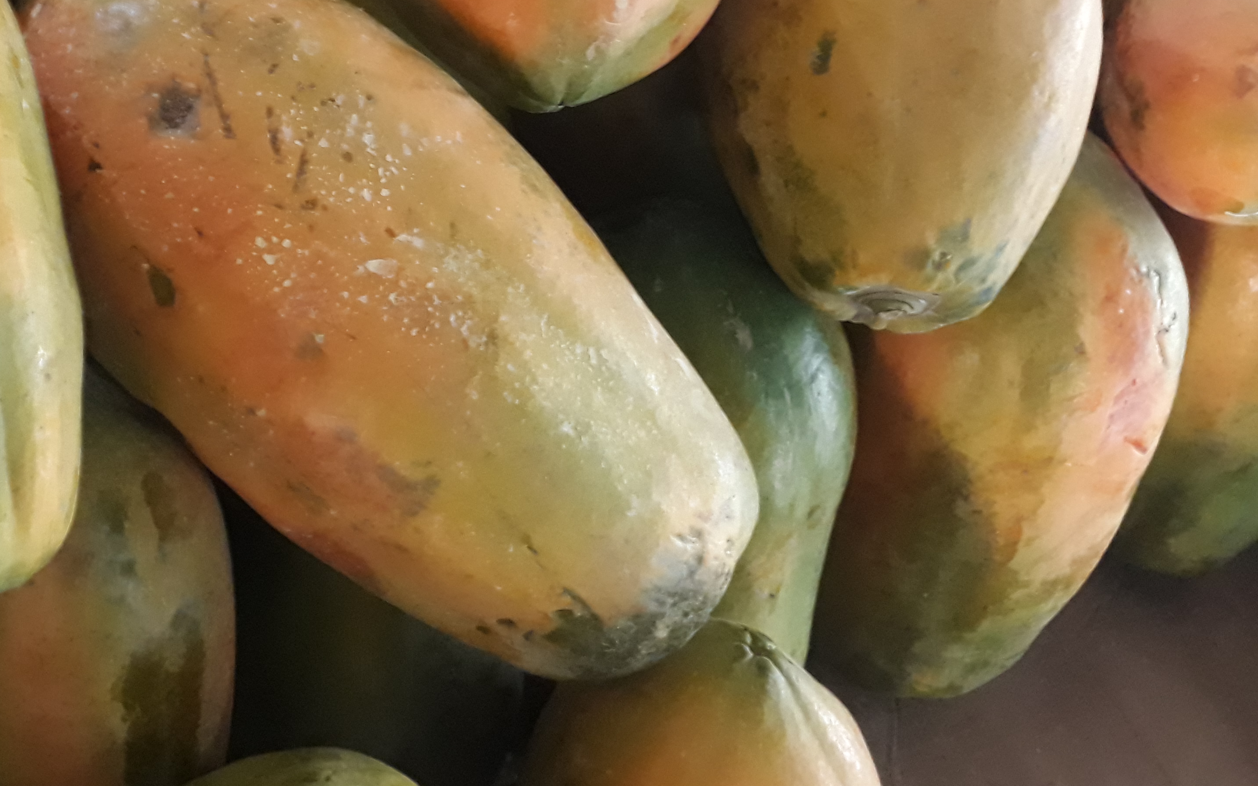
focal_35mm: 41
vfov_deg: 30.4
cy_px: 146
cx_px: 365
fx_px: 1406
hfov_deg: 47.0
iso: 320
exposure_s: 1/15
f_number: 1.9
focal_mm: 3.6
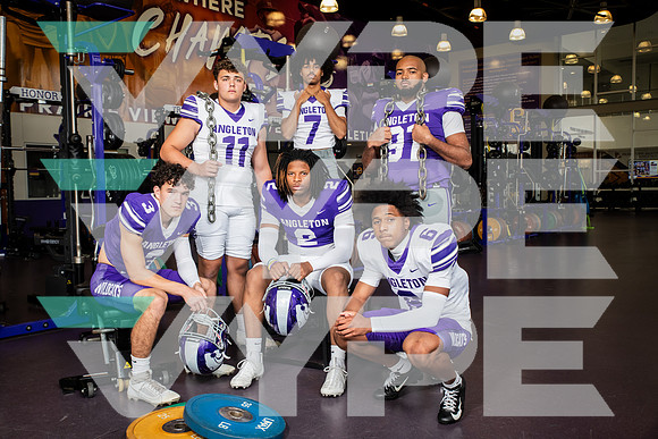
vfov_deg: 38.9
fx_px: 622
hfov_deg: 55.8
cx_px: 329
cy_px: 220
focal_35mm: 34
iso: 800
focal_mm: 34
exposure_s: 1/250
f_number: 7.1
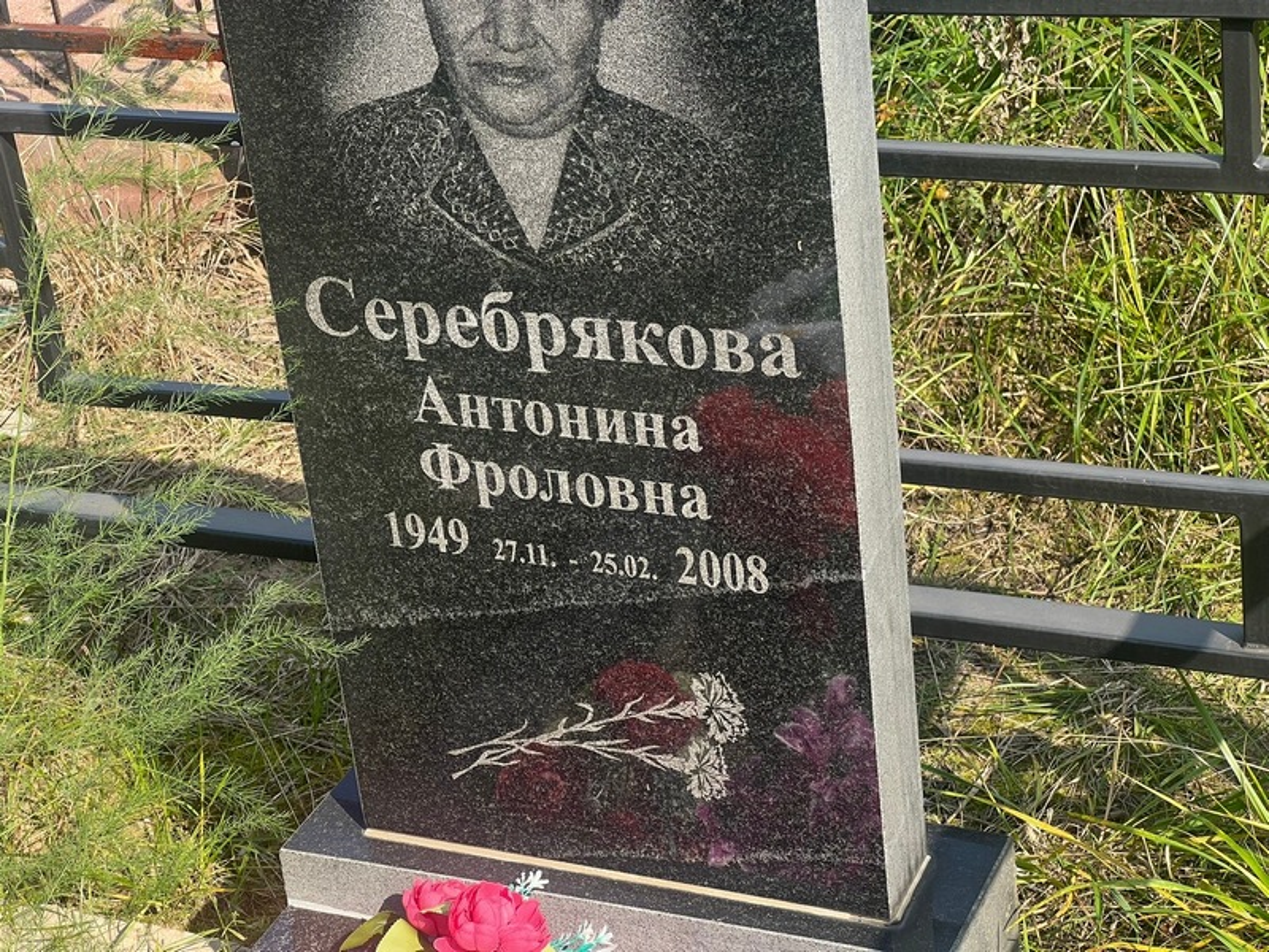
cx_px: 634
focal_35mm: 77
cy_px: 476
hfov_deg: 25.3
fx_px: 2823
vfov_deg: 19.1
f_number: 2.8
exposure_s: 1/259
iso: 25
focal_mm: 9
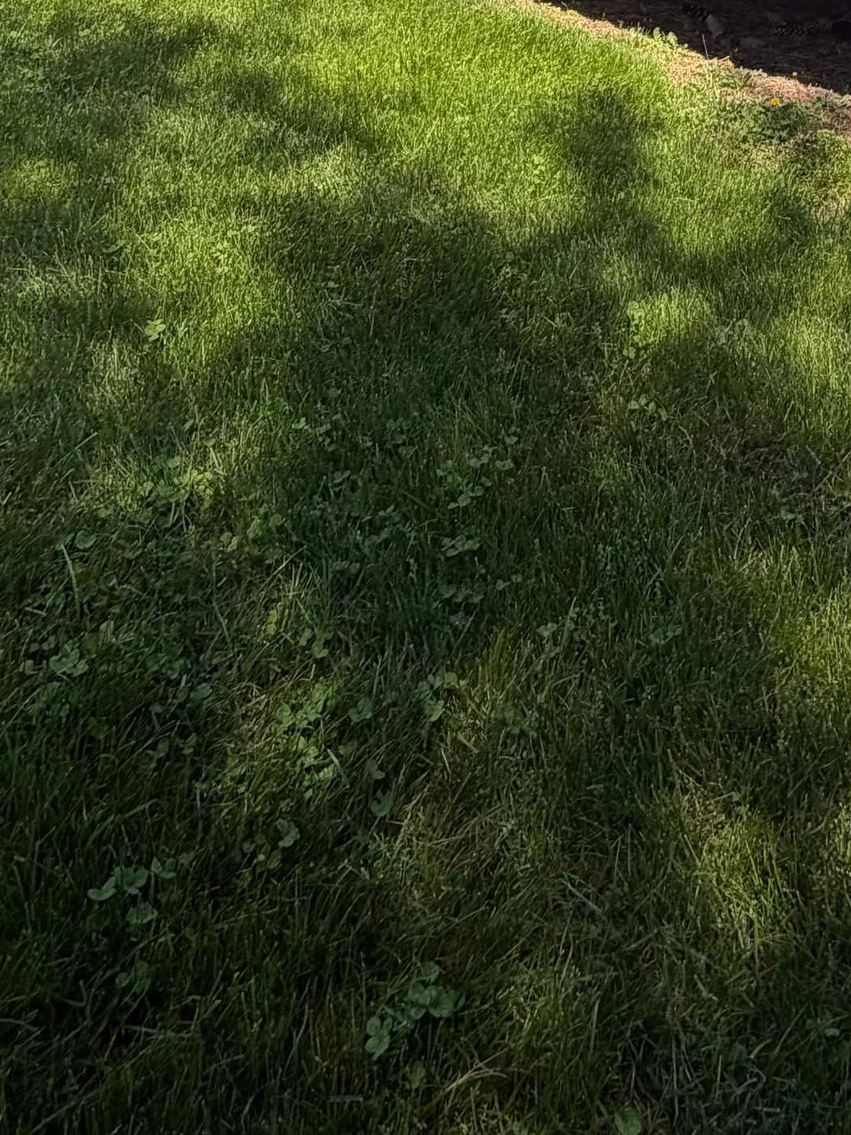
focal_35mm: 40
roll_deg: -2.5
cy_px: -265
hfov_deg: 34.8
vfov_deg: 35.4
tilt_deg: -3.6
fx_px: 1311
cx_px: 684
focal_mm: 2.22
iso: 40
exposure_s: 1/625
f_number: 2.2
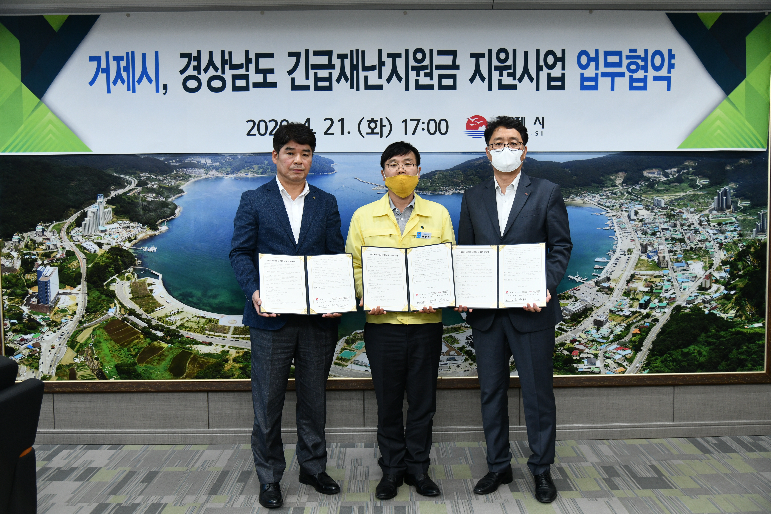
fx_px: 750
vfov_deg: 37.9
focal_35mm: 35
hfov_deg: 54.4
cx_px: 386
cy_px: 257
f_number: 4
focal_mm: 35
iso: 900
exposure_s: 1/250
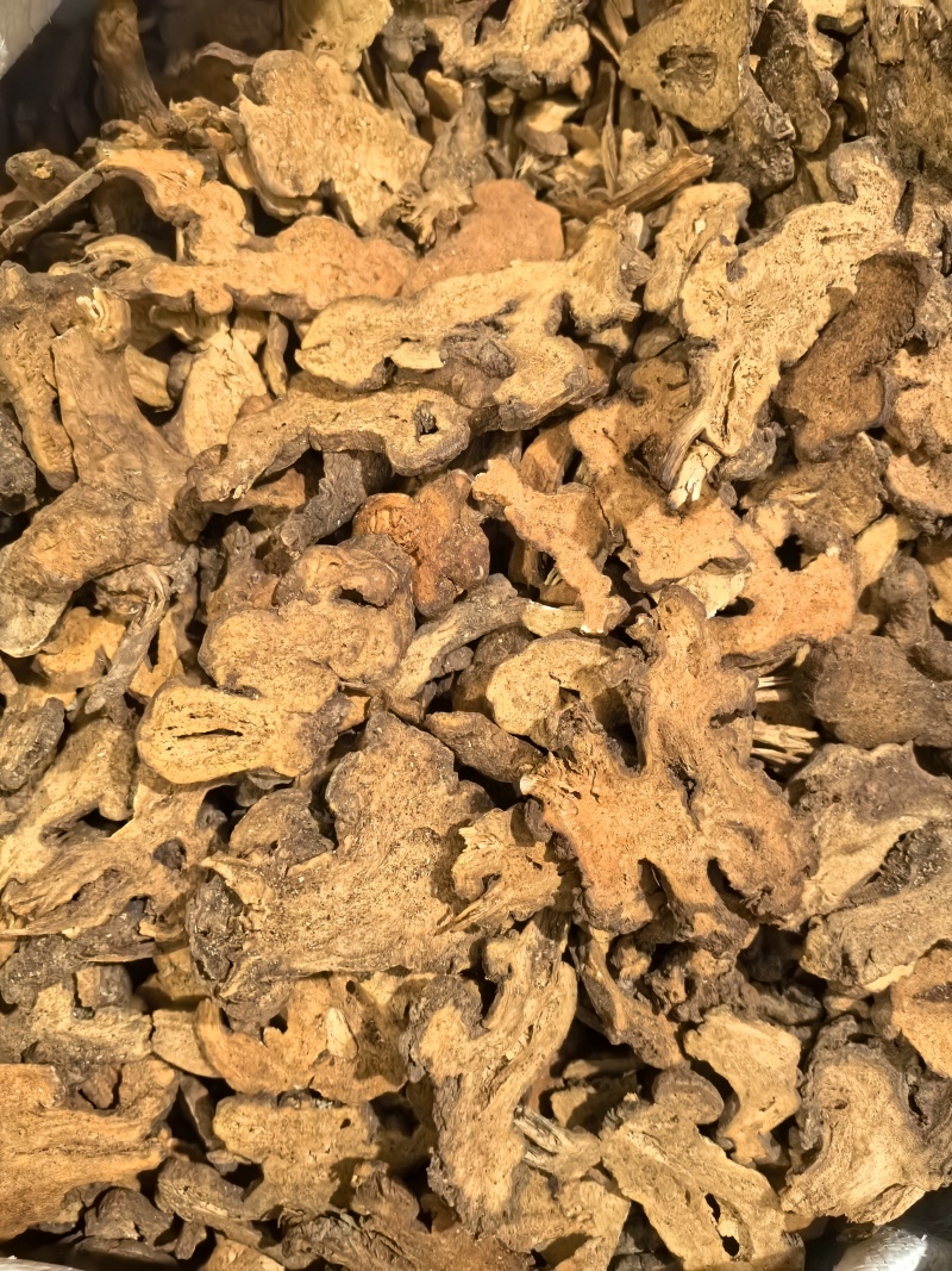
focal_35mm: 27
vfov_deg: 65.3
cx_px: 476
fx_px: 990
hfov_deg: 51.3
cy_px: 636
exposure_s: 1/100
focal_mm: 6.35
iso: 640
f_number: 2
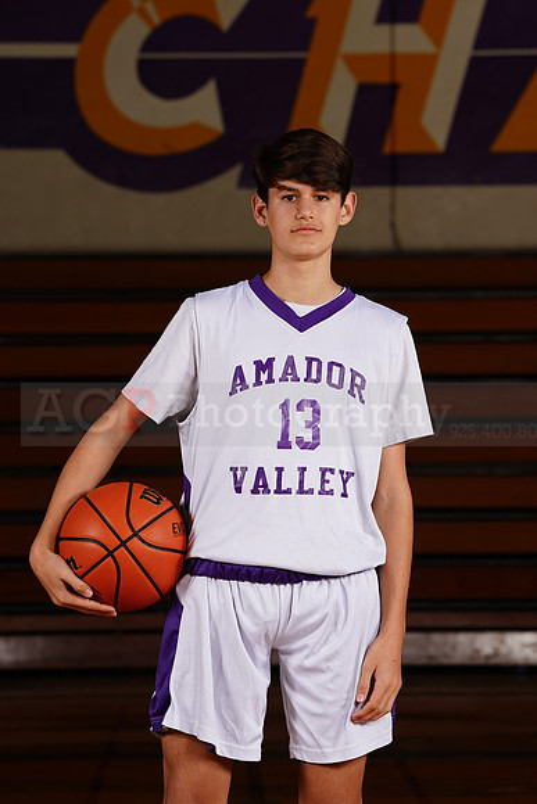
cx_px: 268
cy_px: 402
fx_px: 4002
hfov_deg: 7.7
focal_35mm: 179
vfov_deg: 11.5
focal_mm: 179
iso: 200
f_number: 9
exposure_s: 1/200
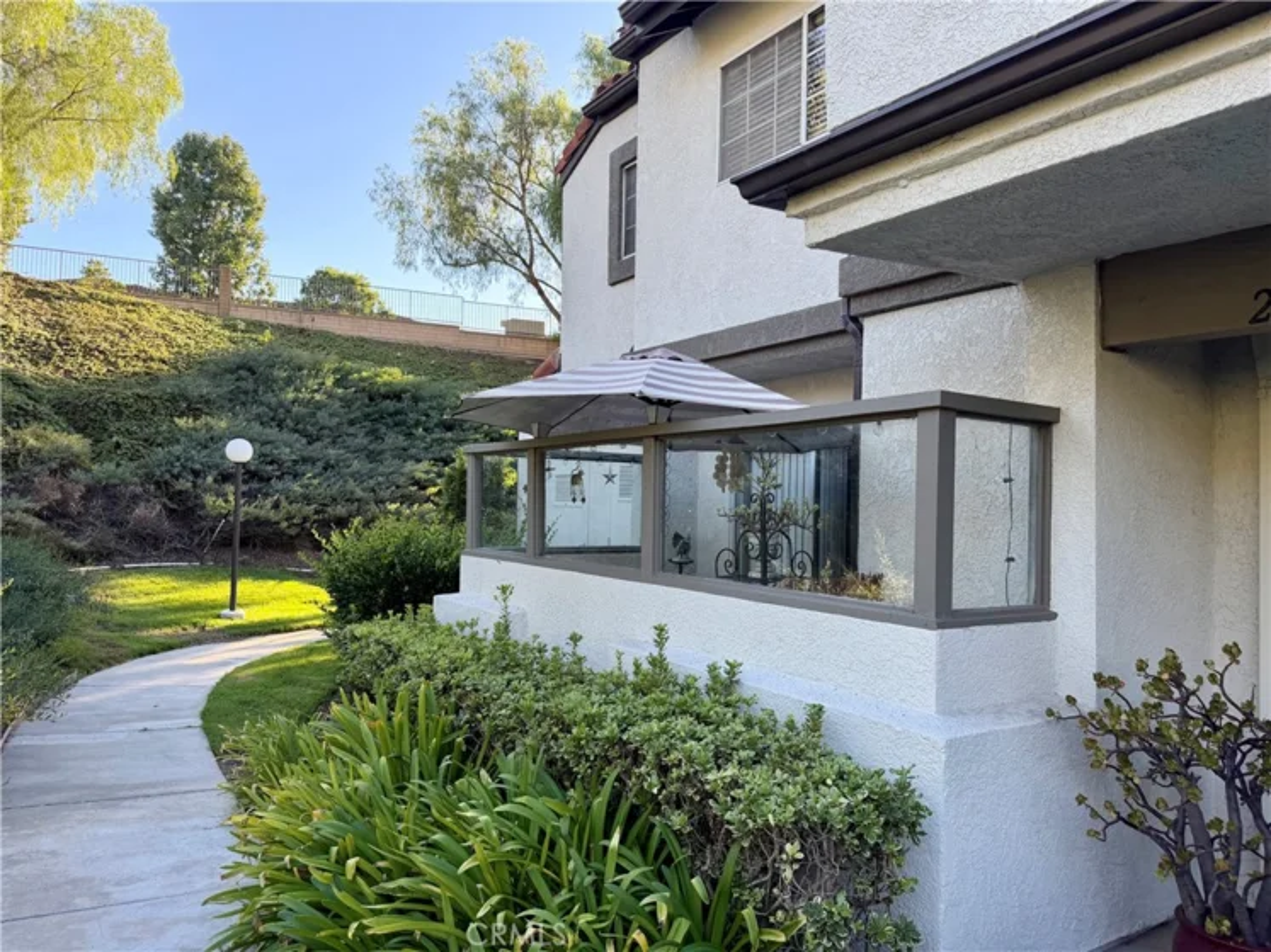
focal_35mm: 24
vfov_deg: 56.8
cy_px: 476
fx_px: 881
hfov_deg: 71.6
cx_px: 636
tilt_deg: +2.7
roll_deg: -1.5
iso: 100
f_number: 1.78
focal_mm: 6.76
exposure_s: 1/765
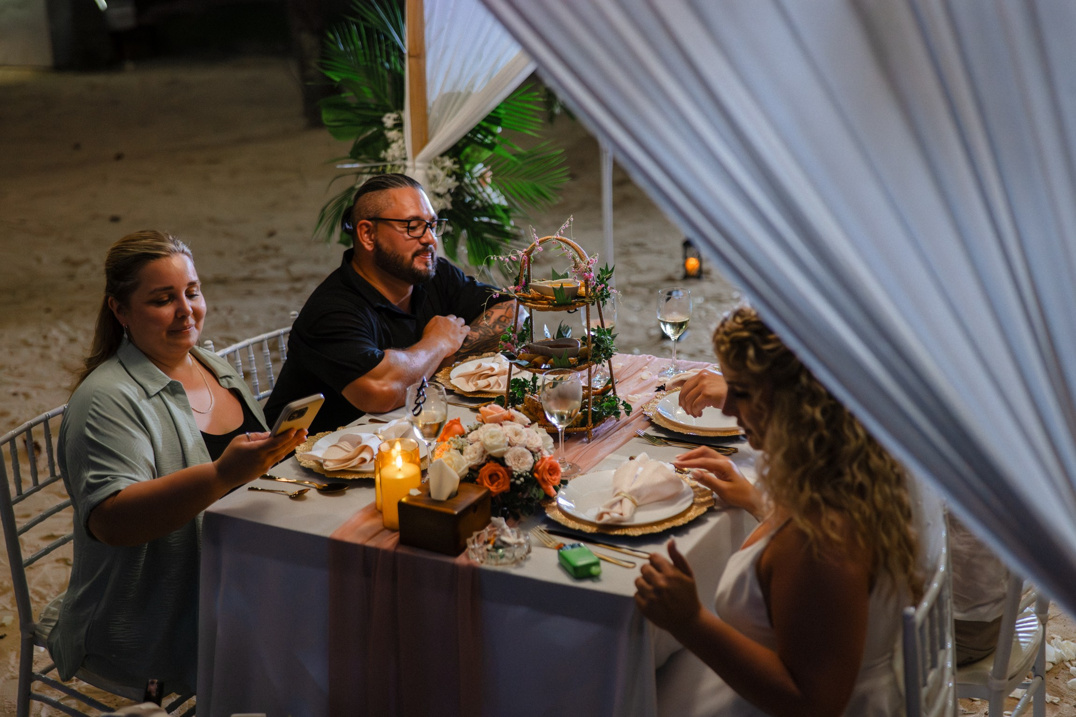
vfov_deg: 27.0
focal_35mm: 50
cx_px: 538
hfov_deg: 39.6
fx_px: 1494
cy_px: 358
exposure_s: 1/400
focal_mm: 50
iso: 6400
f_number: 2
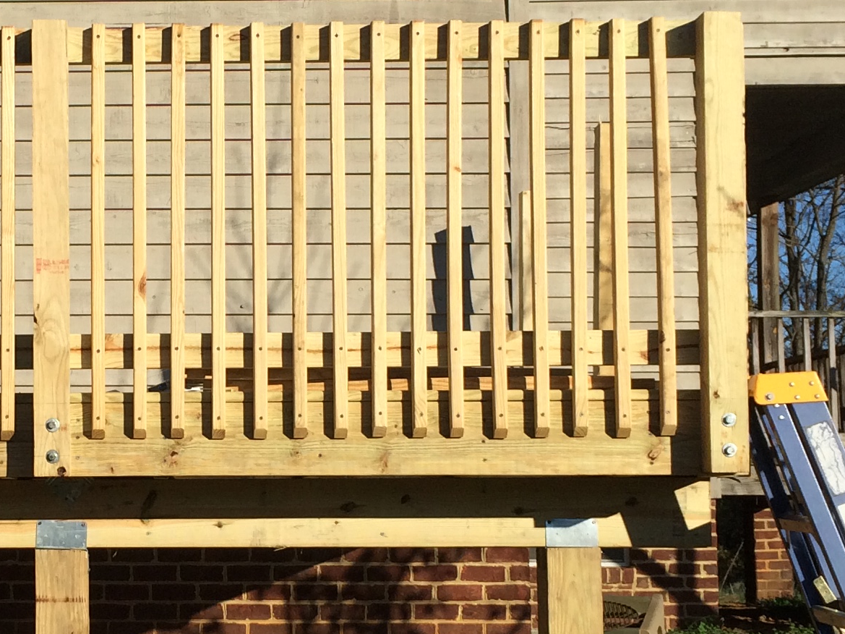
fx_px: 1977
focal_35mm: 81
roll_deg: +0.2
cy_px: 359
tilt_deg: +3.6
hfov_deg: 23.5
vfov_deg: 18.2
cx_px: 83
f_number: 2.2
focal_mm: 4.15
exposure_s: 1/2564
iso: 32
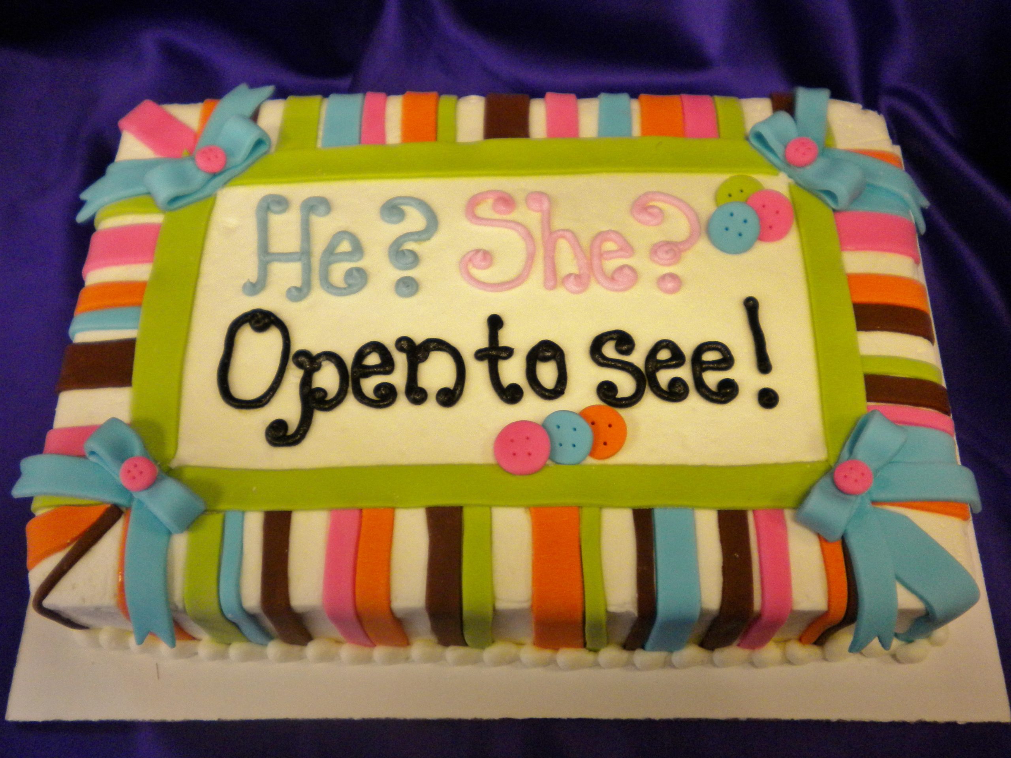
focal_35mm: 35
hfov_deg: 52.6
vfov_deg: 40.7
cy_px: 379
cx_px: 506
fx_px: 1022
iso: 348
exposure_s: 1/52.4
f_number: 3.1
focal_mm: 6.3
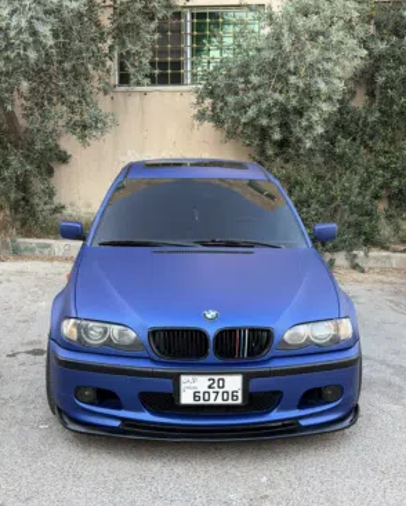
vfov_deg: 36.6
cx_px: 200
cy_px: 266
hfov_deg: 29.7
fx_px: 765
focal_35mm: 51
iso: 100
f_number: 1.78
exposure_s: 1/76
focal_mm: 6.76
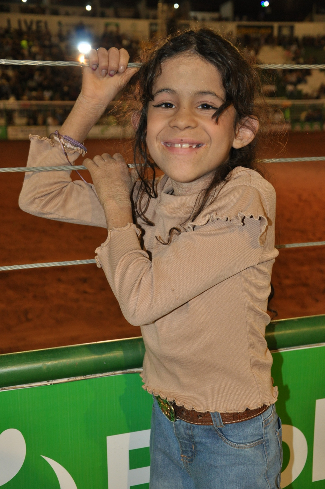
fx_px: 611
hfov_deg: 29.8
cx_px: 162
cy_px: 244
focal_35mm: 45
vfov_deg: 43.6
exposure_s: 1/80
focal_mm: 30
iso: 800
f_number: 4.2
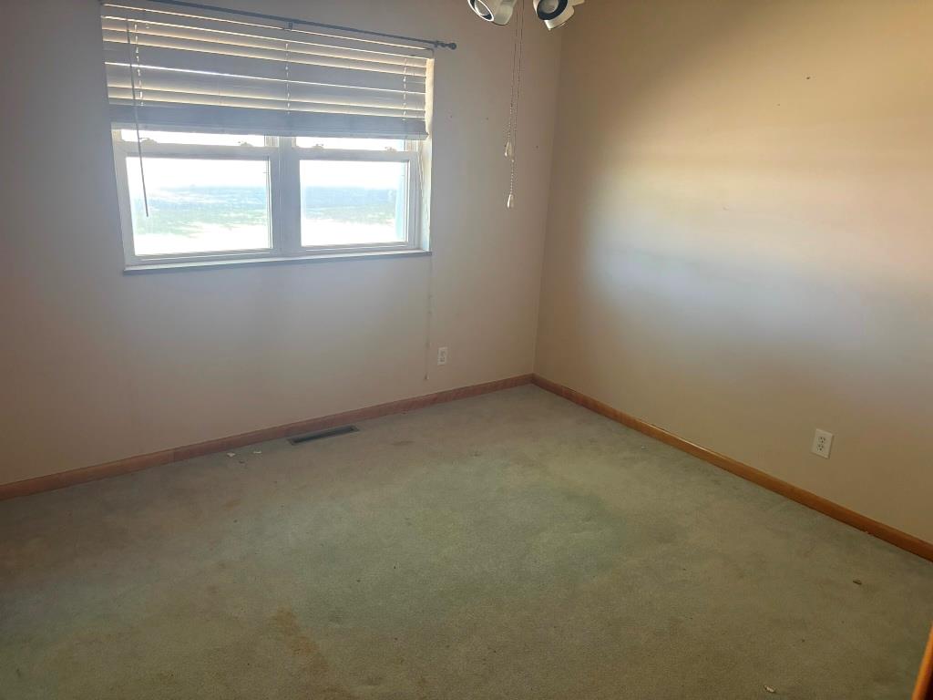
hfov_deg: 67.3
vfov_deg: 53.1
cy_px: 350
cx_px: 466
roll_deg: -4.6
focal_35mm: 26
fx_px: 701
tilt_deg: -16.7
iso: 250
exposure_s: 1/60
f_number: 1.6
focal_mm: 5.96
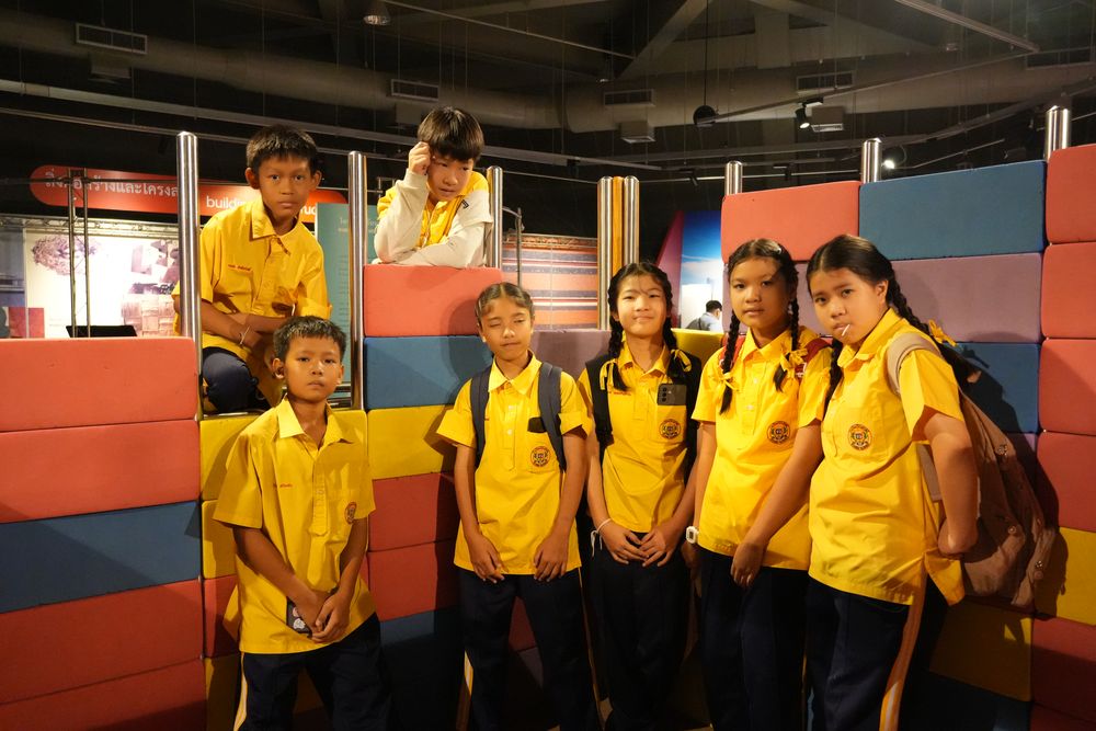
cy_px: 366
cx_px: 548
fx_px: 913
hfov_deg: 61.9
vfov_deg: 43.6
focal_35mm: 30
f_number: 4
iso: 6400
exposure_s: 1/125
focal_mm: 20
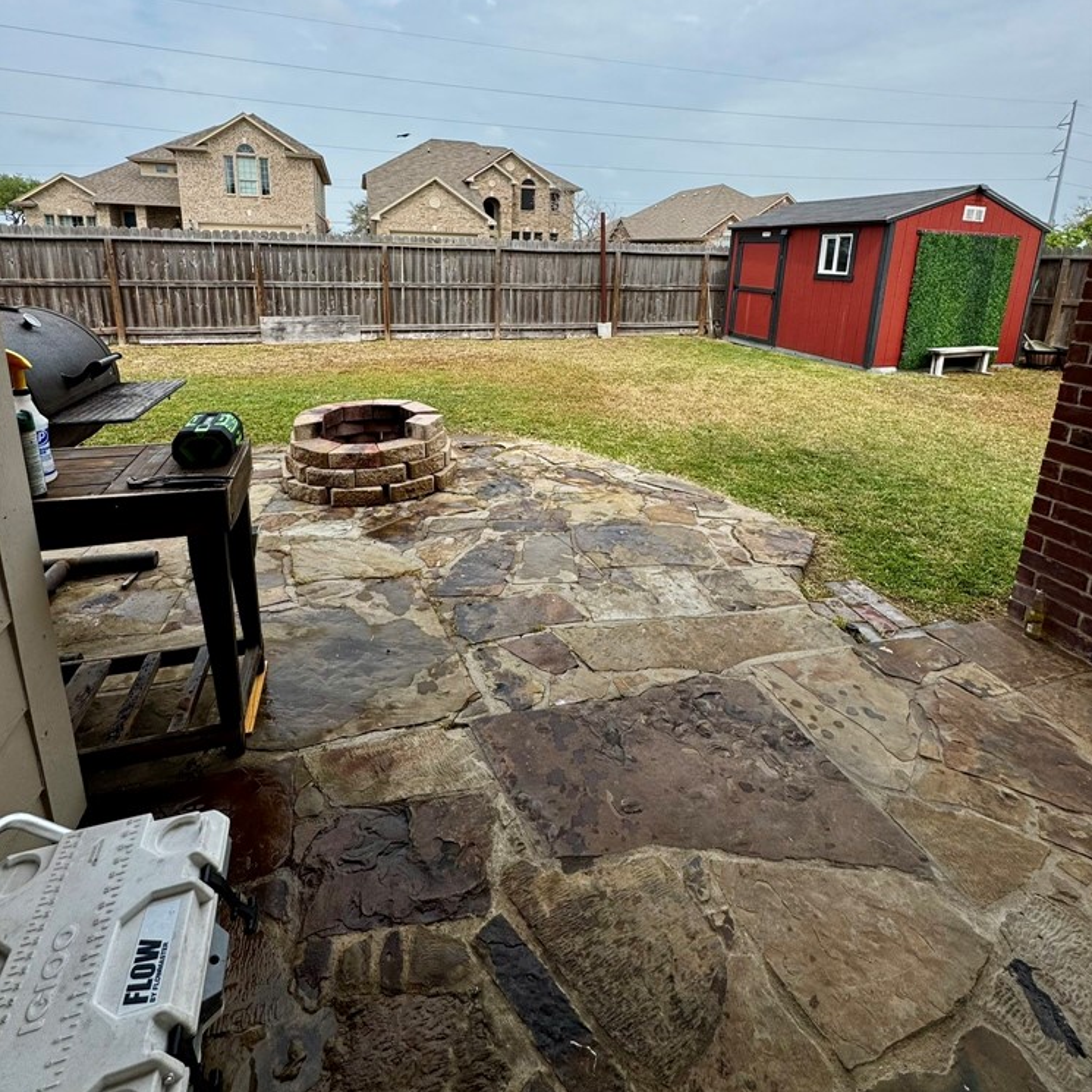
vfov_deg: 82.0
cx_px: 538
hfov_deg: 84.0
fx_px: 607
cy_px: 394
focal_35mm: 17
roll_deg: -1.6
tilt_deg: -12.3
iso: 50
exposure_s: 1/1709
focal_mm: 2.22
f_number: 2.2
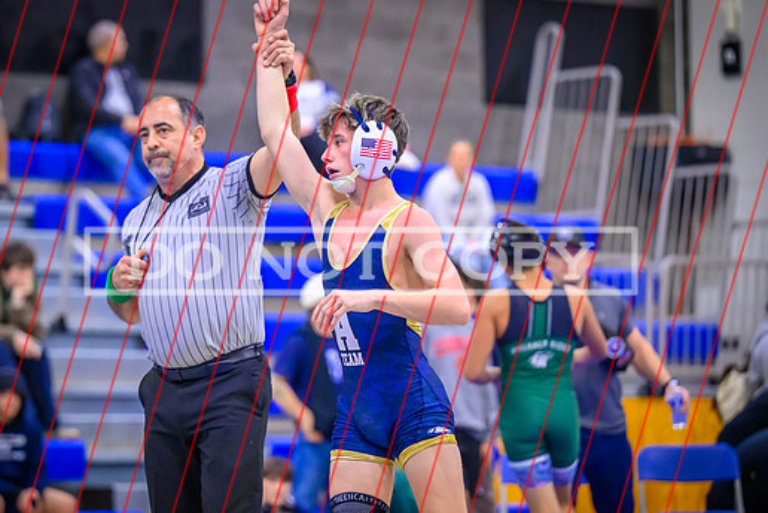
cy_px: 279
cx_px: 318
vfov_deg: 8.0
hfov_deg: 11.9
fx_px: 3694
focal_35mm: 173
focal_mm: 135
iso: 6400
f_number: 2.8
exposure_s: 1/640
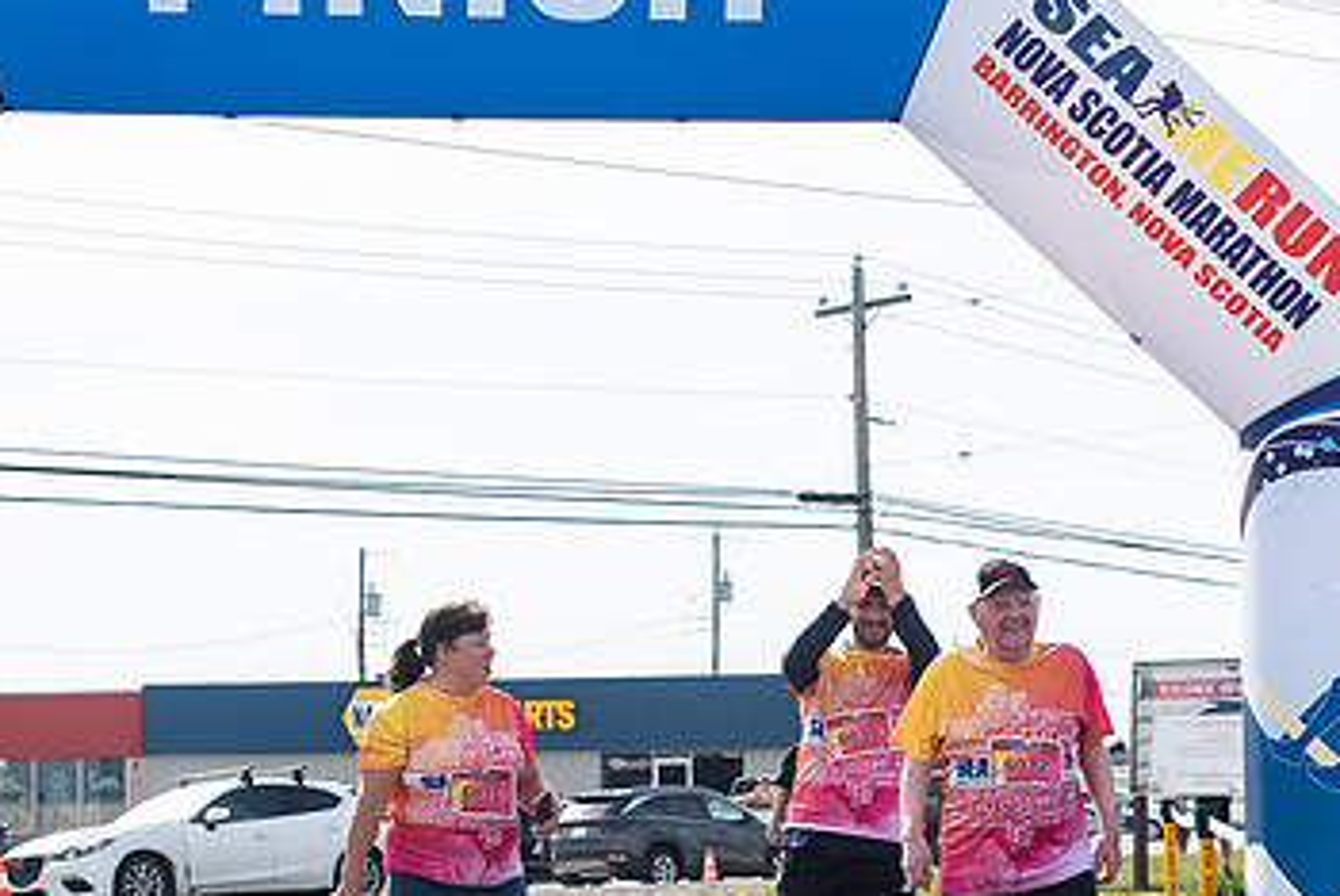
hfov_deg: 21.1
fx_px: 3576
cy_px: 675
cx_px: 992
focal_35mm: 96
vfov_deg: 14.2
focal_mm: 32
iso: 800
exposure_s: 1/3200
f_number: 4
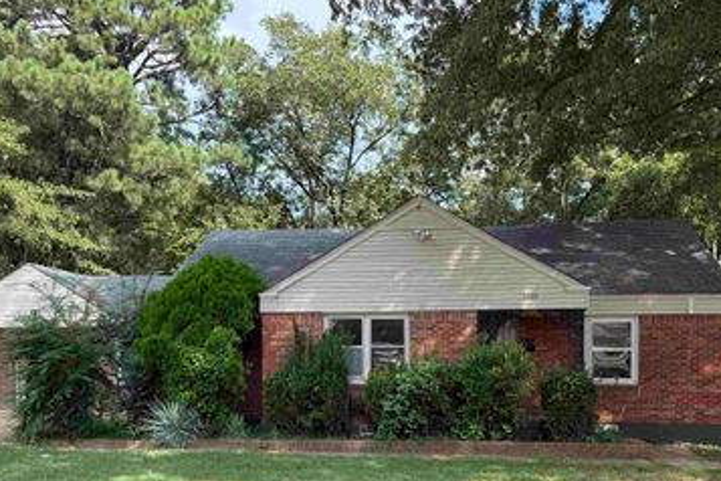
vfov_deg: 36.9
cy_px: 363
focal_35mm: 35
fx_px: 701
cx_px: 392
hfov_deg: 54.4
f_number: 1.78
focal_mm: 6.76
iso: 80
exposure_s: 1/979
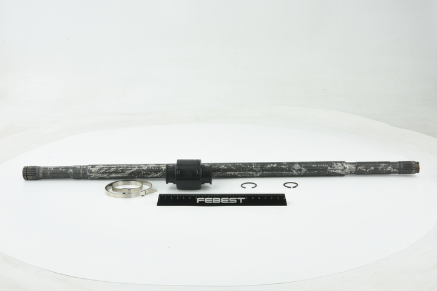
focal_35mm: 60
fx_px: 728
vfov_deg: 22.6
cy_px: 146
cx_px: 218
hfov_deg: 33.4
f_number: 32
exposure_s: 1/2.5
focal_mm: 60
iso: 64
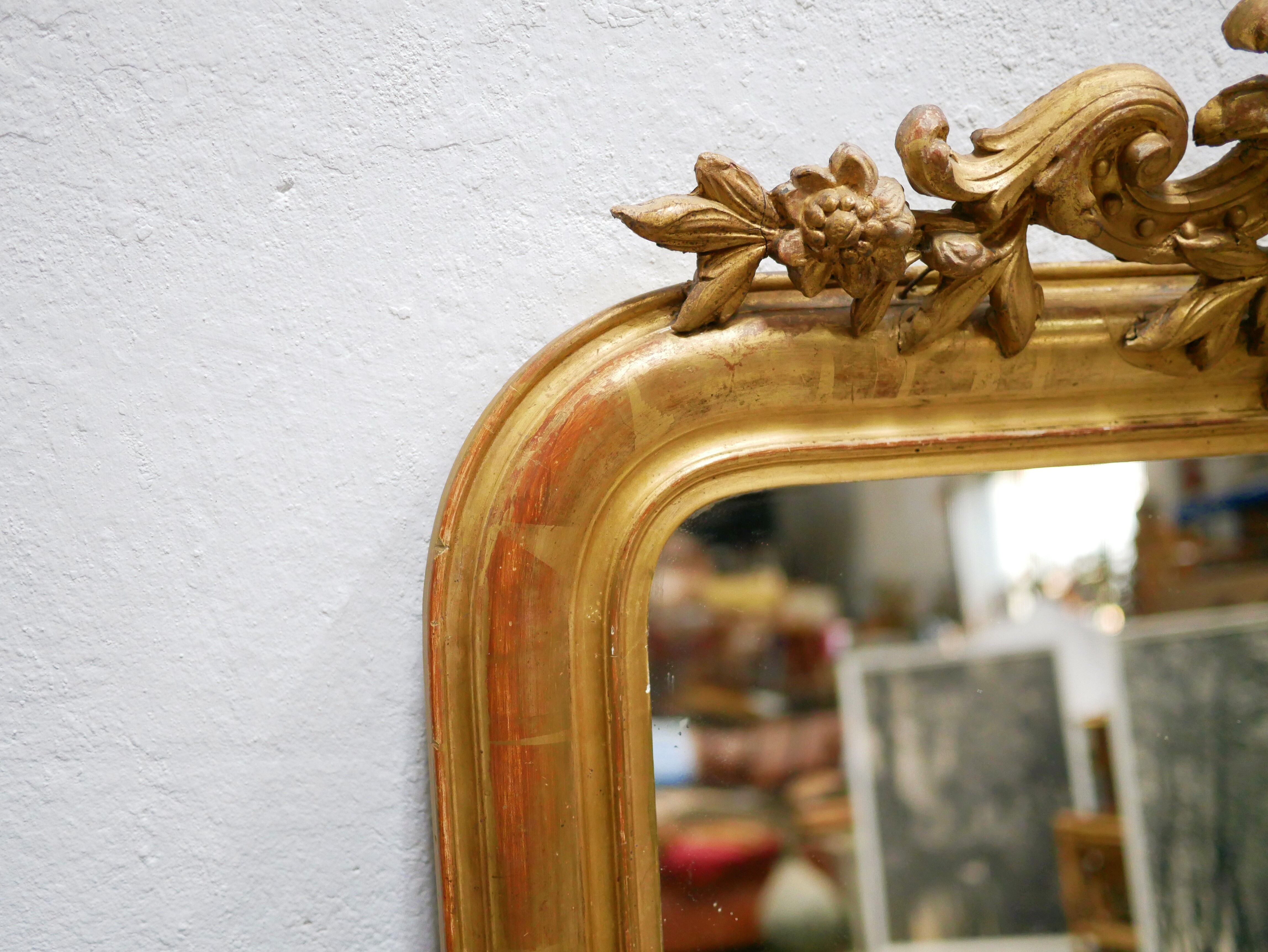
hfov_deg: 46.8
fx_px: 1466
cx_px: 634
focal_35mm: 40
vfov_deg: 36.0
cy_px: 476
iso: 1600
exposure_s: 1/60
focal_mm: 20
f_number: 1.7
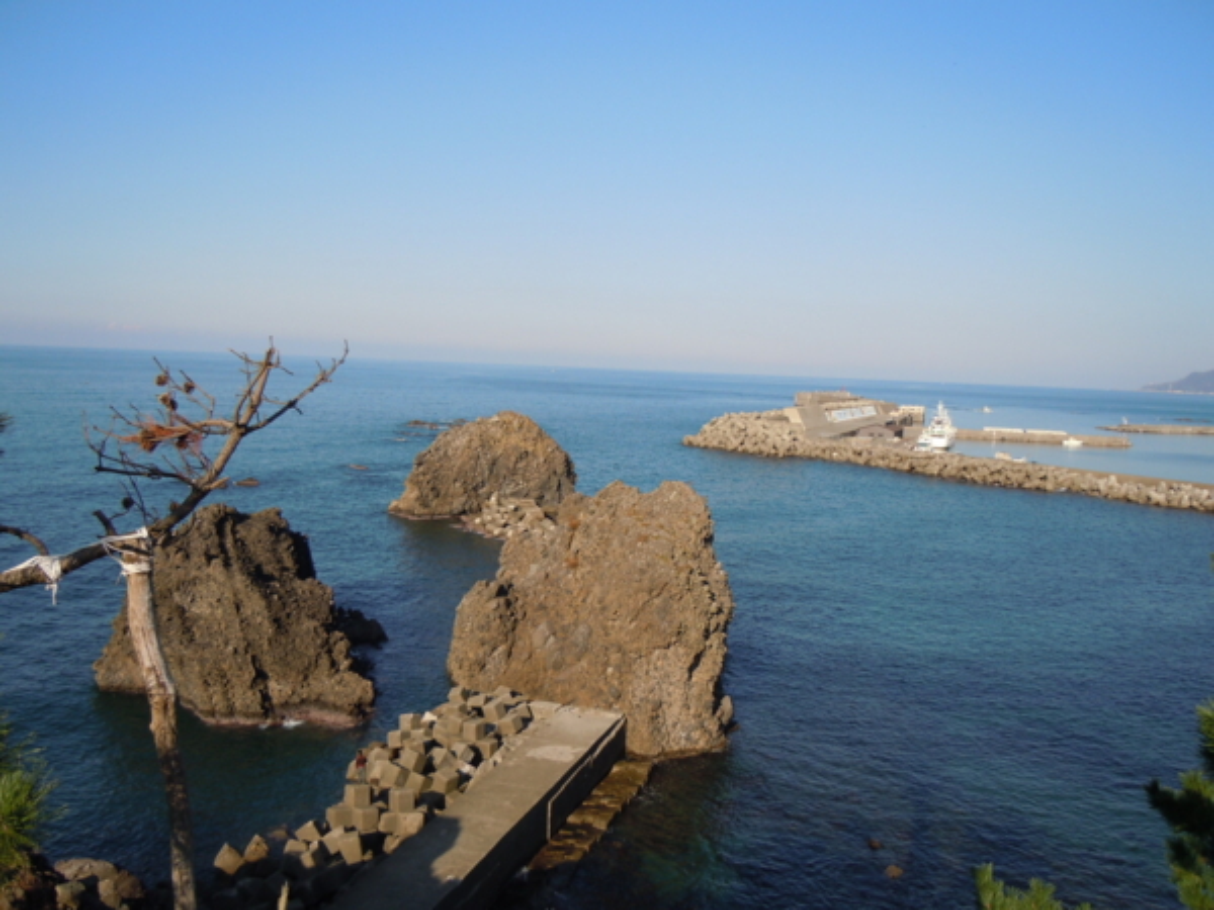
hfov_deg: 60.0
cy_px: 455
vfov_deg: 46.8
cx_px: 607
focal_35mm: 30
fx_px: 1052
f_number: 7
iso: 100
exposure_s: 1/250
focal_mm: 5.4
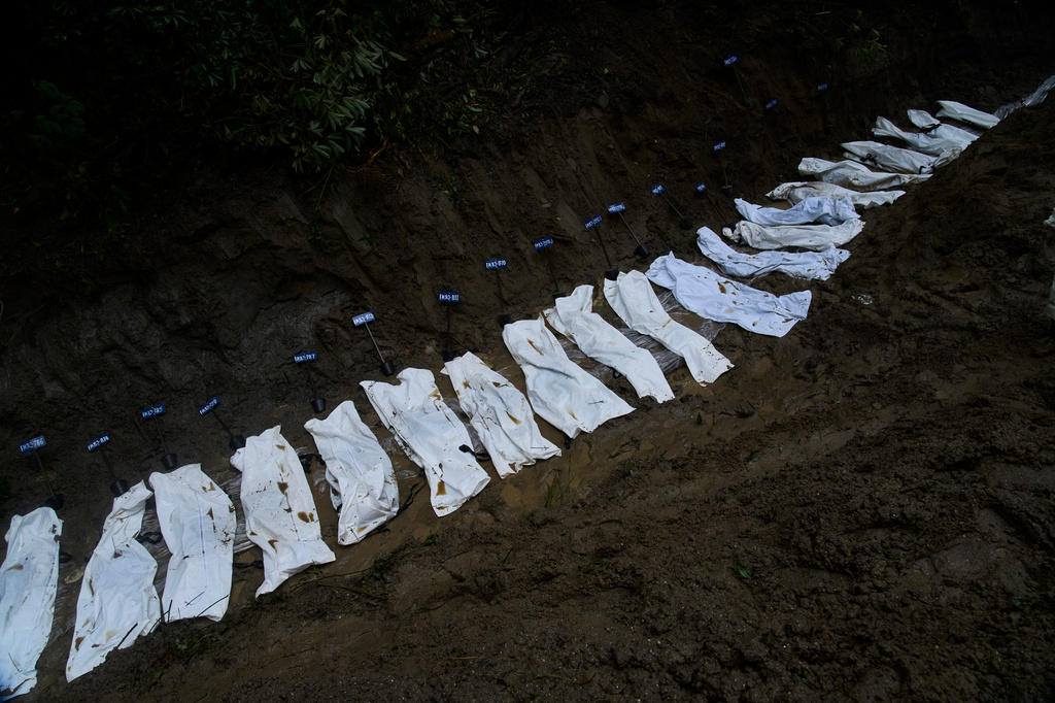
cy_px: 352
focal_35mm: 24
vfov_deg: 53.1
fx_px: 703
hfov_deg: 73.8
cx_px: 528
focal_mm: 24
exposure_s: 1/400
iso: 1000
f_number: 7.1
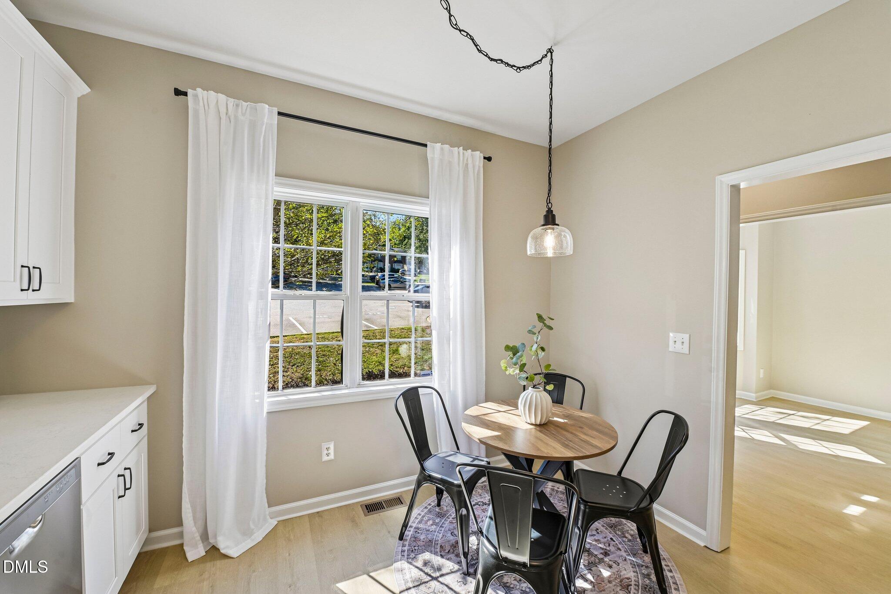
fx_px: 346
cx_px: 446
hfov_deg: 104.3
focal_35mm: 14
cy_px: 297
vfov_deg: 81.2
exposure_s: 1/80
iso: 200
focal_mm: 14
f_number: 9
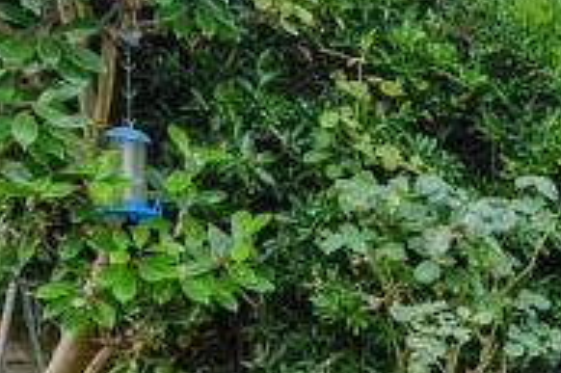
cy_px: 320
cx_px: 957
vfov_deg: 18.2
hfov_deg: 20.7
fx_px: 1152
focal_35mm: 74
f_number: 8
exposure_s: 1/60
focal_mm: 14
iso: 100
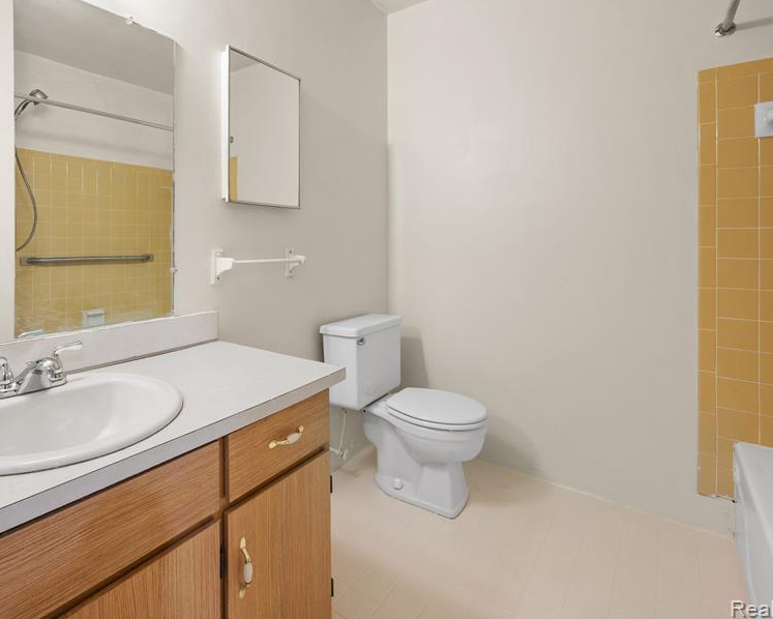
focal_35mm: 18
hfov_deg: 85.2
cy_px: 273
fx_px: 412
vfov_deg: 73.5
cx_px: 305
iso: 100
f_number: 11
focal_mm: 14
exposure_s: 6
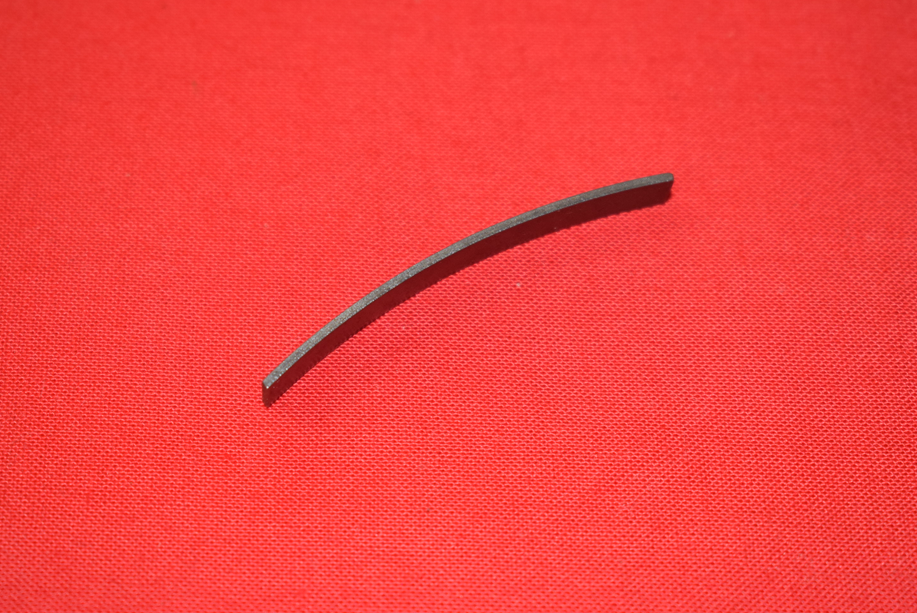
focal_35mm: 86
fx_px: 2180
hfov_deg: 23.8
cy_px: 306
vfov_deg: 16.0
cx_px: 447
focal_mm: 55
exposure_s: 1/60
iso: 800
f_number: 5.6
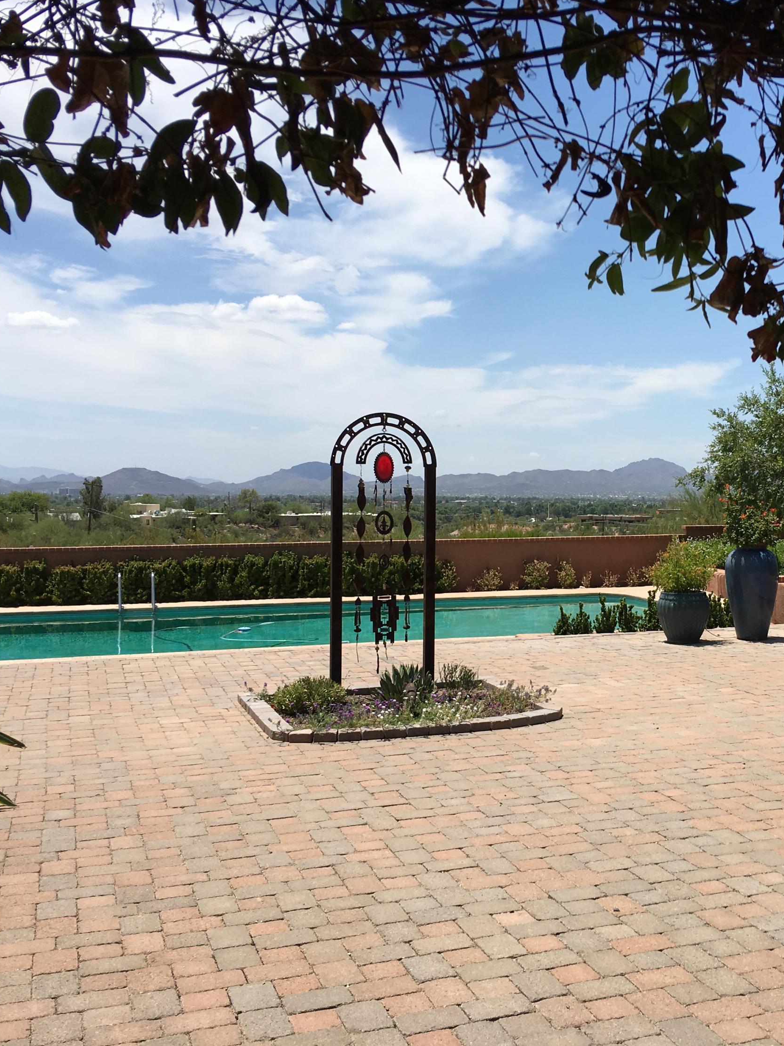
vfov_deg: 47.9
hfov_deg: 36.1
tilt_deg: +0.0
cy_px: 524
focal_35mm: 39
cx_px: 577
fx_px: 1178
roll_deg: -0.8
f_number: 2.2
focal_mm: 4.15
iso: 25
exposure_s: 1/2331
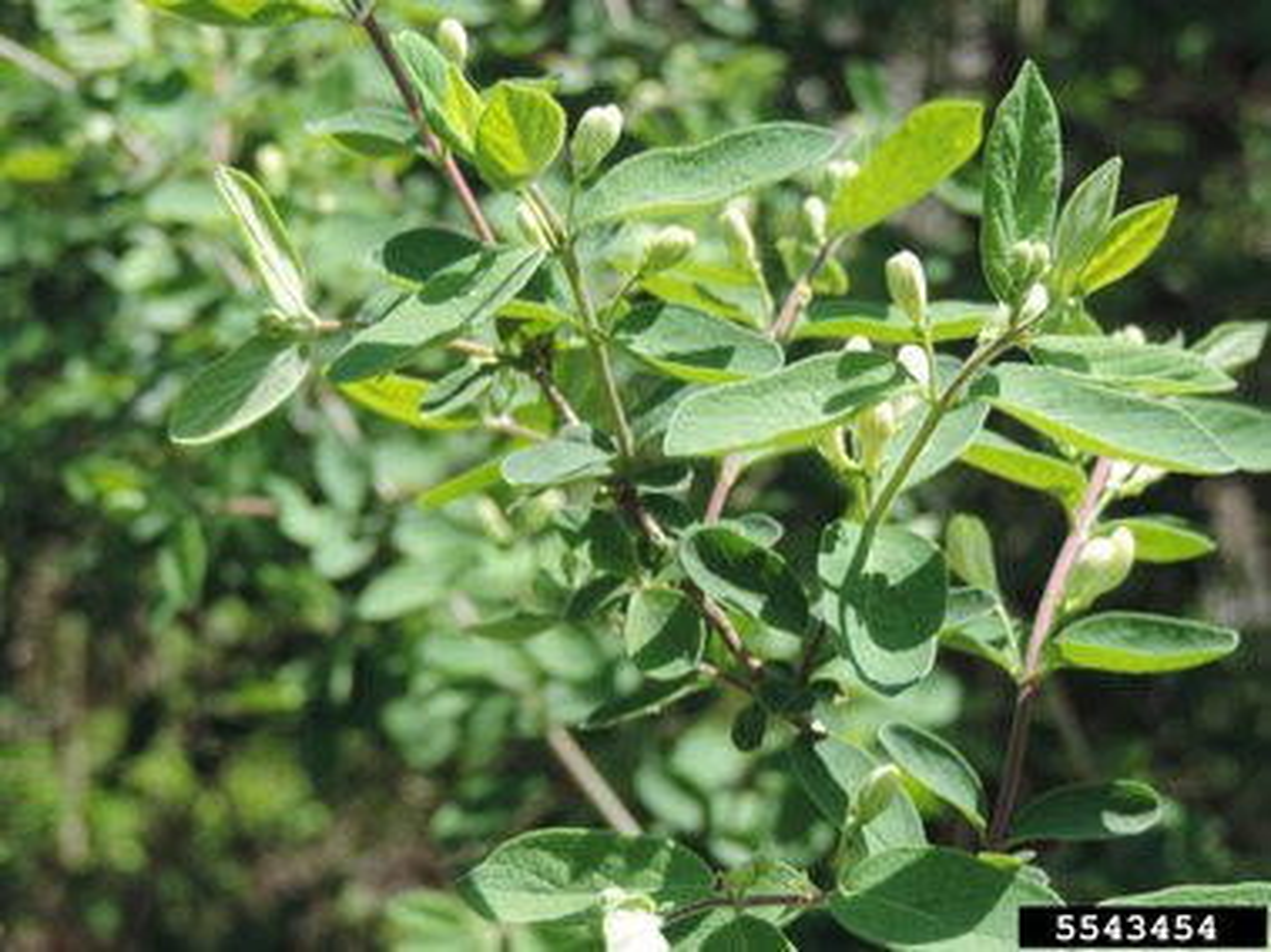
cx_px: 636
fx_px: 3303
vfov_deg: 16.4
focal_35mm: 90
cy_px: 476
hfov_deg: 21.8
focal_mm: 16
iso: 80
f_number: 4.1
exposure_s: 1/200
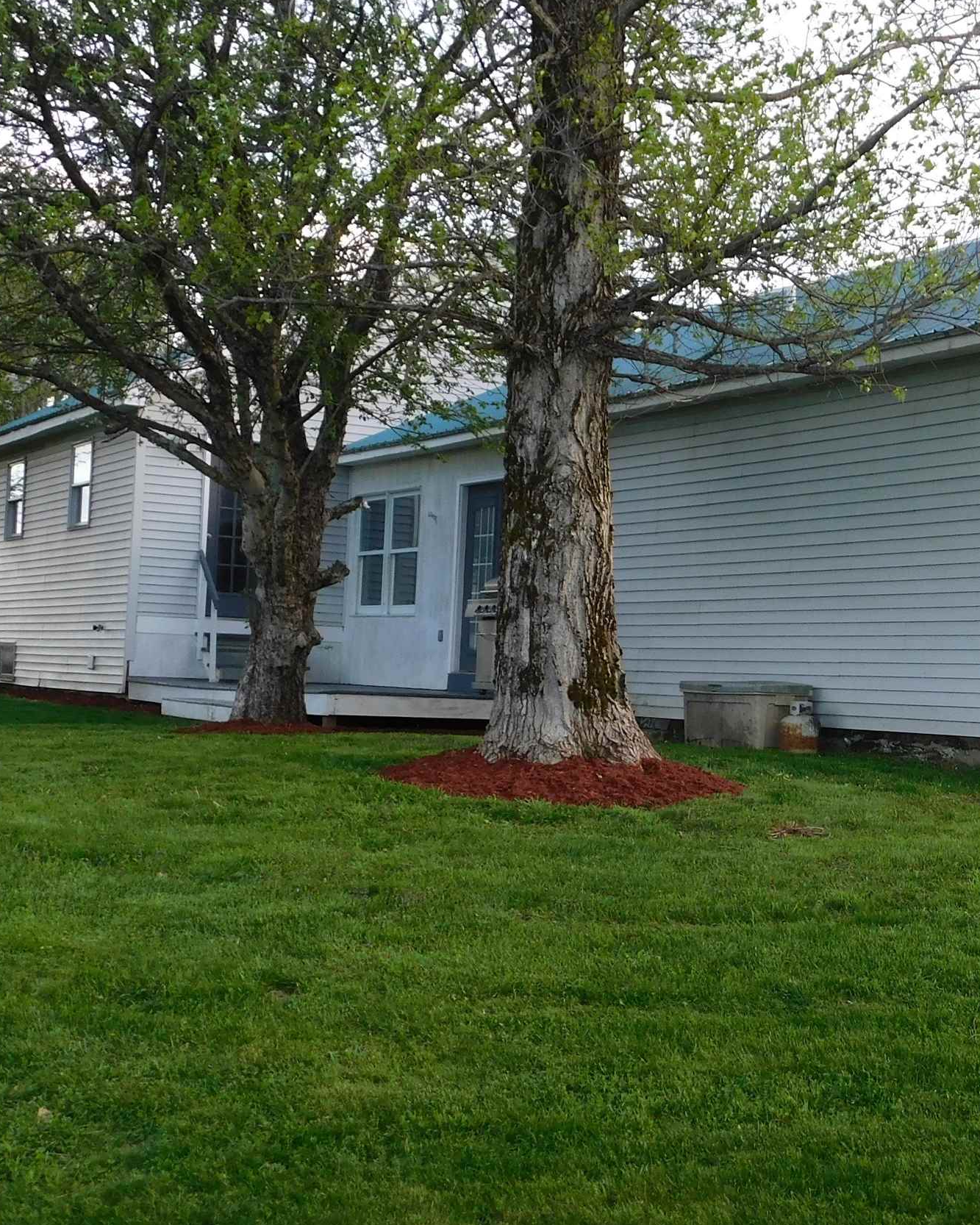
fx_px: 1958
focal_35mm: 54
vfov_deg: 34.7
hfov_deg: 26.9
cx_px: 931
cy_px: 629
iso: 125
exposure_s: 1/125
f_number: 3.2
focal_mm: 5.3
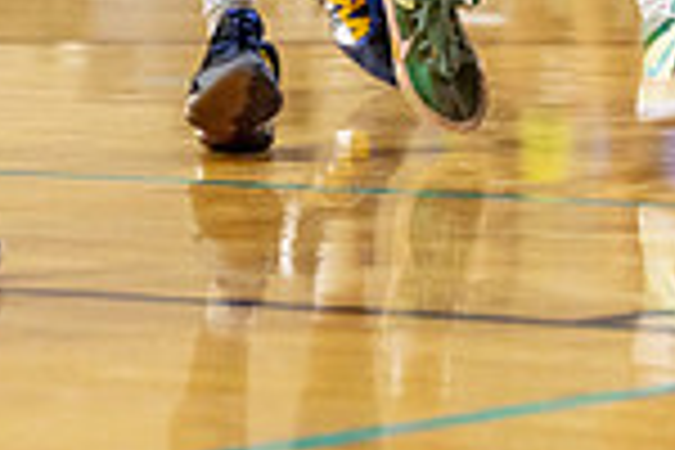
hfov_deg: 5.7
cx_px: 351
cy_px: -549
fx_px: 6824
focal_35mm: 364
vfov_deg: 3.7
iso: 2500
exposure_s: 1/800
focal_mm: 121
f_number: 2.8
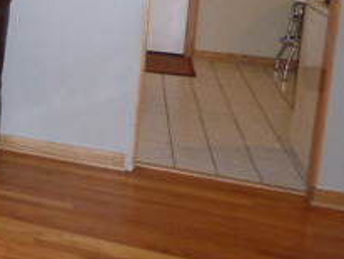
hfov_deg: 24.1
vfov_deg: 22.7
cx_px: -180
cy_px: -5
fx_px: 617
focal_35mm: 62
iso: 500
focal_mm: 3.58
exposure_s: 1/100
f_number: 2.8
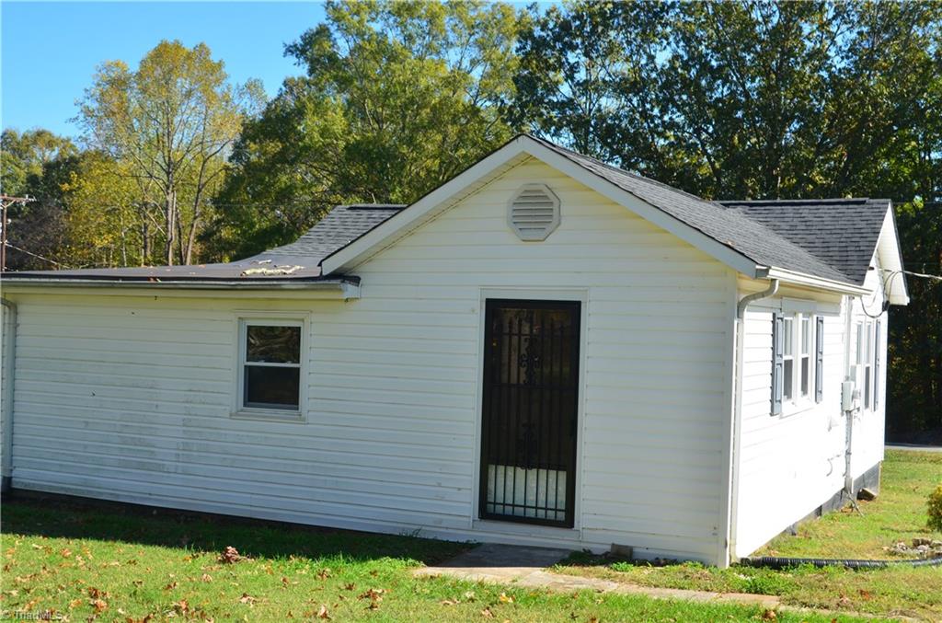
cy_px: 312
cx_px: 471
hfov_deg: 42.4
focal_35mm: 46
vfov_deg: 28.8
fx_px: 1214
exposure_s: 1/250
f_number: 10
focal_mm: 31
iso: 220
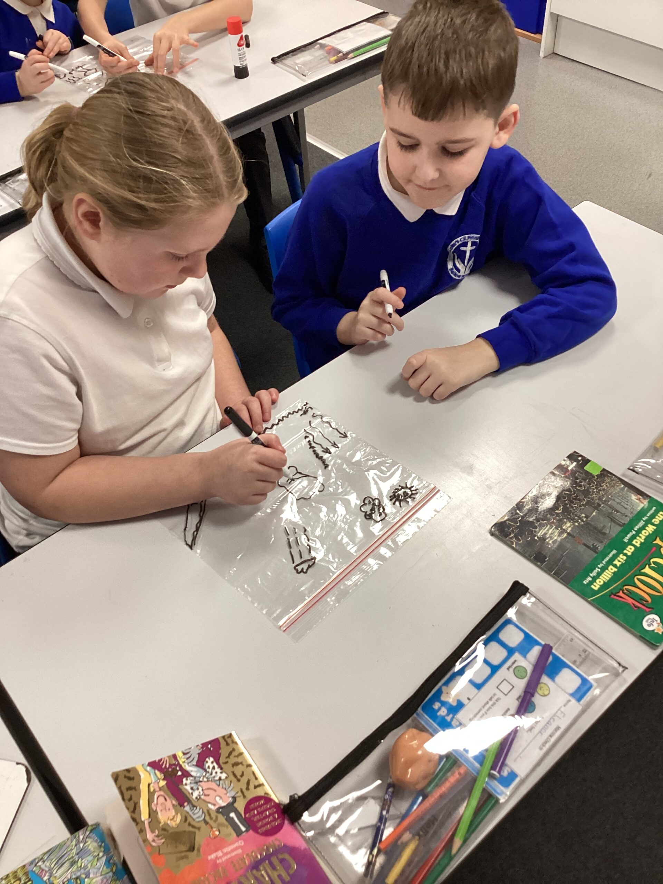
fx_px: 792
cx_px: 332
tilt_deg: -47.9
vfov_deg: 58.4
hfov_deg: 45.4
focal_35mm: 31
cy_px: 442
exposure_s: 1/60
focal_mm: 3.3
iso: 160
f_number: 2.4
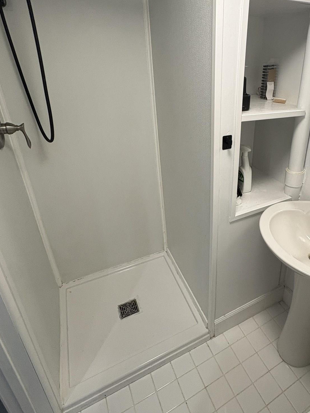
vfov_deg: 75.8
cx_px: 224
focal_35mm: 22
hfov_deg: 58.6
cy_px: 172
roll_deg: -1.6
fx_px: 263
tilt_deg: -23.6
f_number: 2.2
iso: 200
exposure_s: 1/120
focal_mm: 2.22
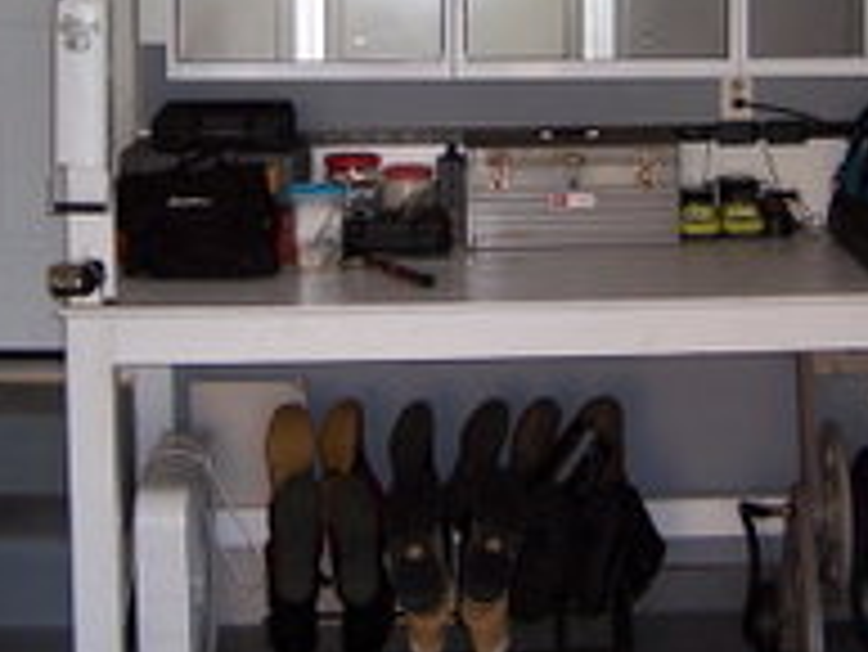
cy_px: -22
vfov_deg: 19.5
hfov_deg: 26.7
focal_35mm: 73
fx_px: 1832
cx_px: 407
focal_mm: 5.5
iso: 80
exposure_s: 1/60
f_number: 2.8
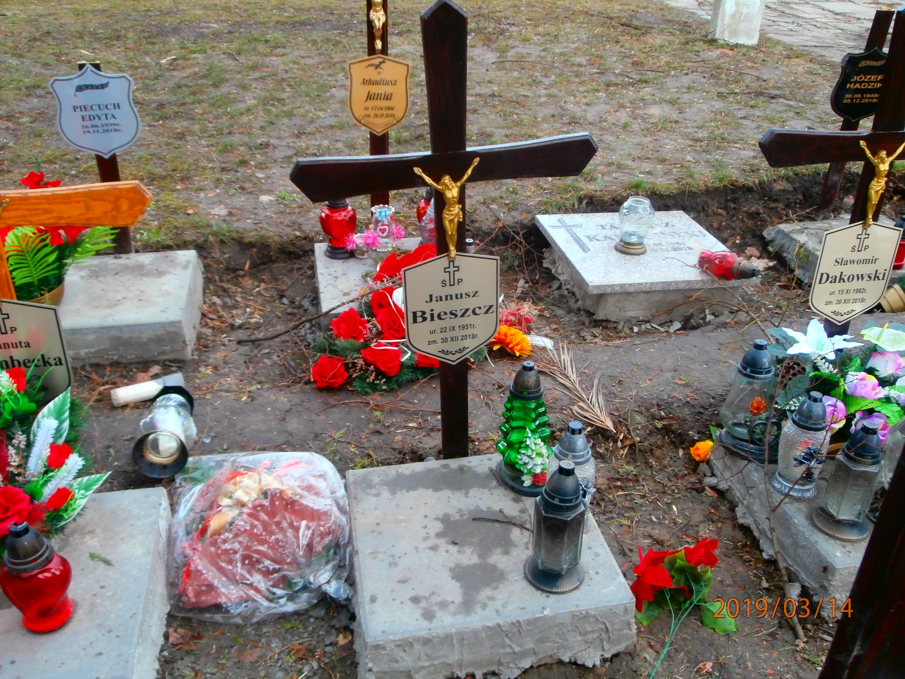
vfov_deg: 46.8
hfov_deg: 60.0
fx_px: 784
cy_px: 340
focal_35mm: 30
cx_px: 452
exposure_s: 1/60
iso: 200
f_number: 3.5
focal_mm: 5.36
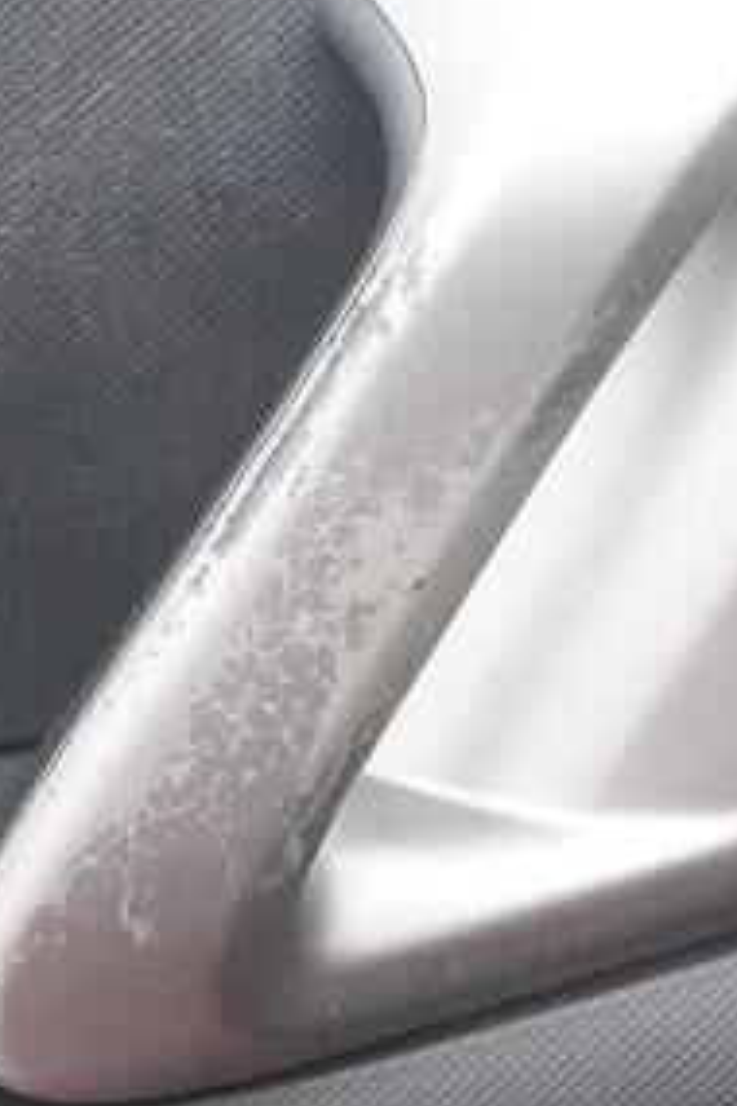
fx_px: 5588
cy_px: 1236
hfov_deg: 7.5
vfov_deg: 11.1
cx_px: -151
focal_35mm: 182
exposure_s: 1/320
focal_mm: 24
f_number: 5.6
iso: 6400
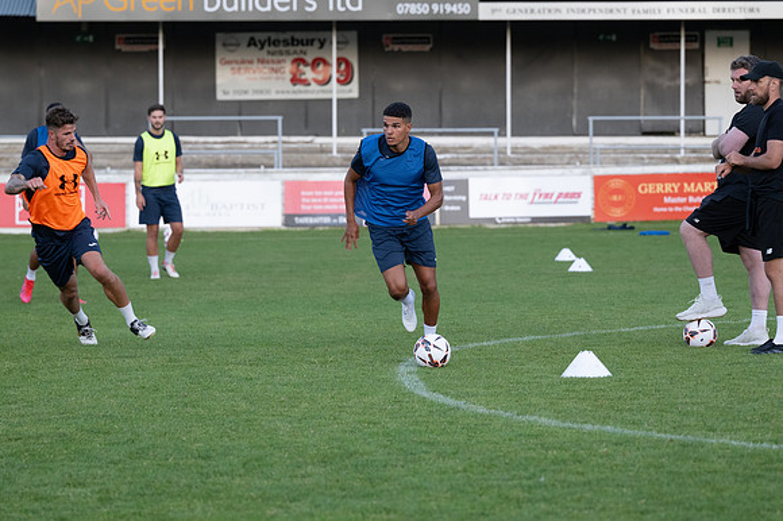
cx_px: 392
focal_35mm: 157
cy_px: 260
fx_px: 3413
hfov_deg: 13.1
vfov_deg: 8.7
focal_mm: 105
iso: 1000
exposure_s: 1/400
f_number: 3.2
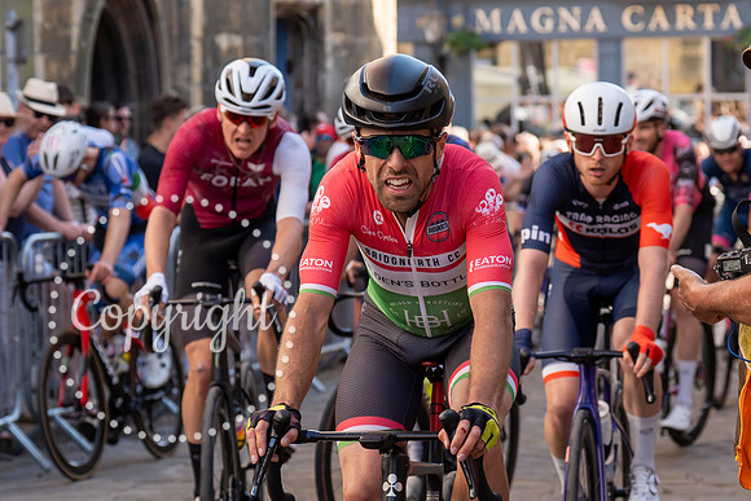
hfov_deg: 15.6
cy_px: 255
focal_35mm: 131
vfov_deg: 10.5
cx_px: 480
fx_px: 2733
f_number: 4
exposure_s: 1/1000
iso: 640
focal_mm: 70
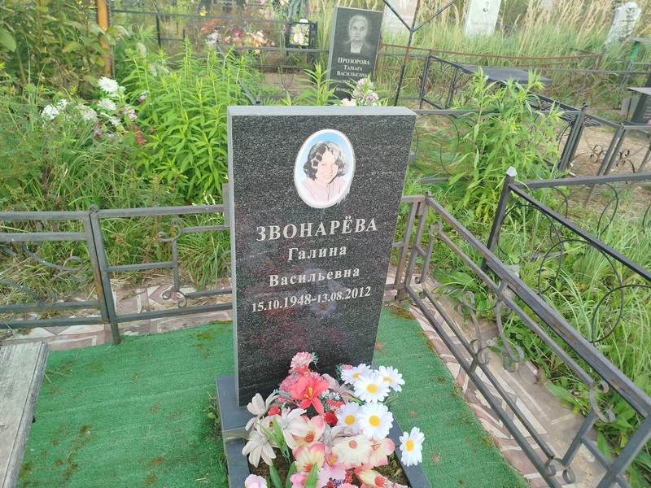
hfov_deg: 71.6
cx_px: 326
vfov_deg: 56.8
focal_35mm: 24
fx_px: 451
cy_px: 244
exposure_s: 1/206
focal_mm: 5.31
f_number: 1.7
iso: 50
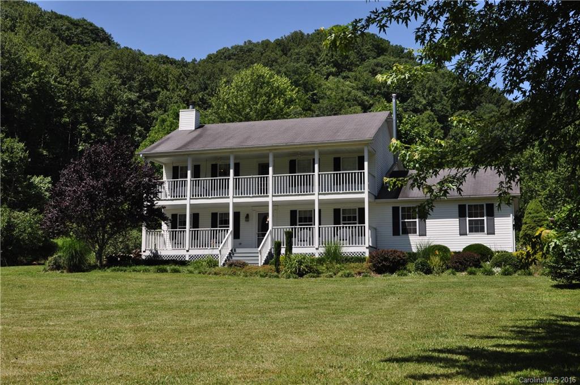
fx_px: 724
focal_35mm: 45
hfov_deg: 43.7
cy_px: 192
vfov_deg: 29.8
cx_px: 290
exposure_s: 1/250
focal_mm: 30
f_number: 10
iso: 360
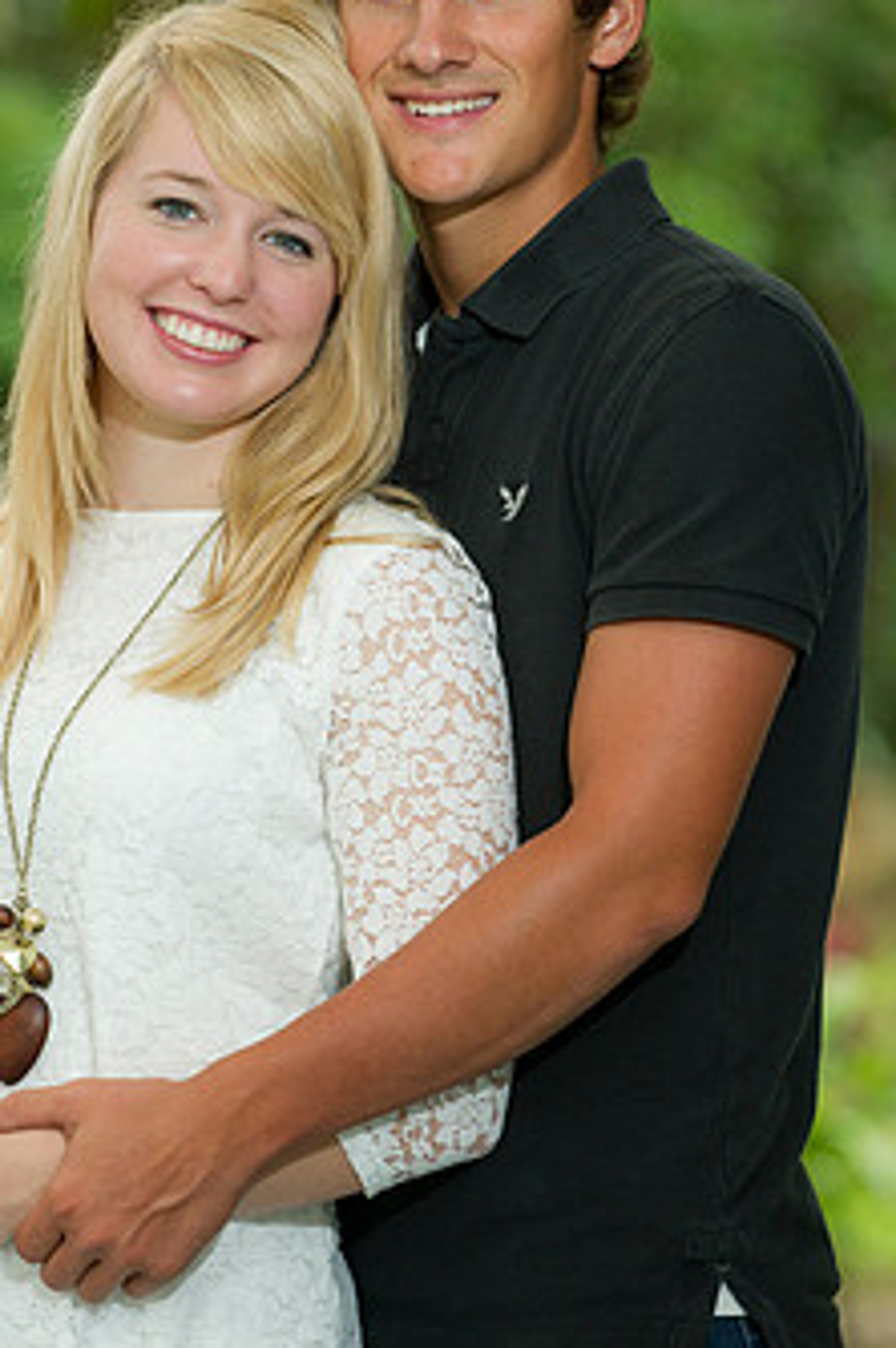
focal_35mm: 209
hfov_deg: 6.6
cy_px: 589
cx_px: 434
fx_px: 7818
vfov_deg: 9.9
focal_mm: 155
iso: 640
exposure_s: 1/320
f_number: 3.5
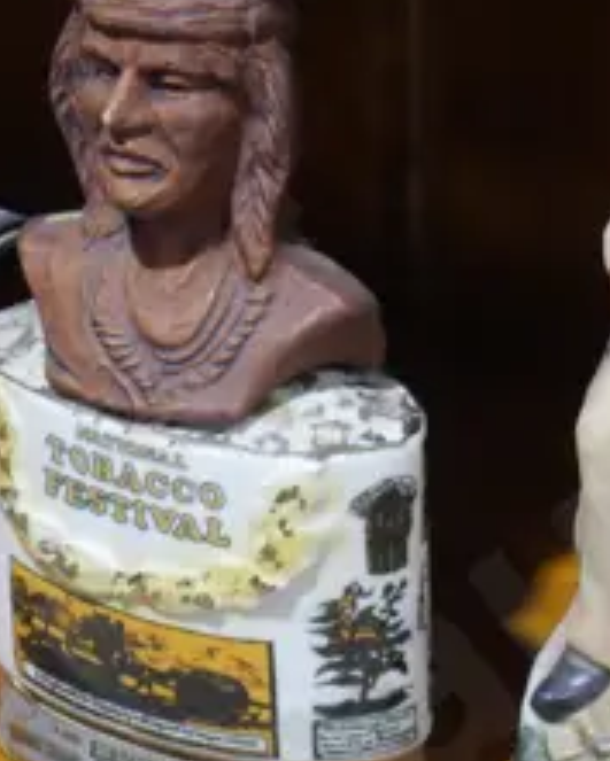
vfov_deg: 7.4
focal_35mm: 262
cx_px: 593
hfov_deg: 5.9
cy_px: 570
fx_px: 5908
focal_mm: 29
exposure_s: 1/60
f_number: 5.4
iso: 1250
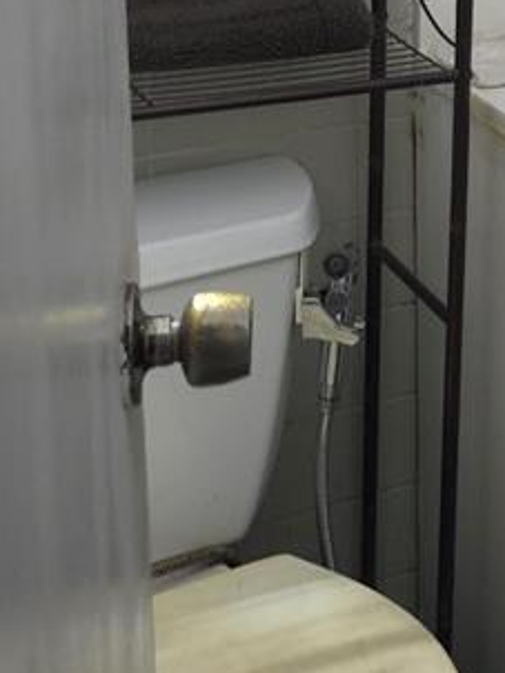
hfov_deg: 14.6
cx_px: 854
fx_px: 1771
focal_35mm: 91
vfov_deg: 20.4
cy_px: -98
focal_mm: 6.3
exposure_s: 1/40
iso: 320
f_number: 1.7
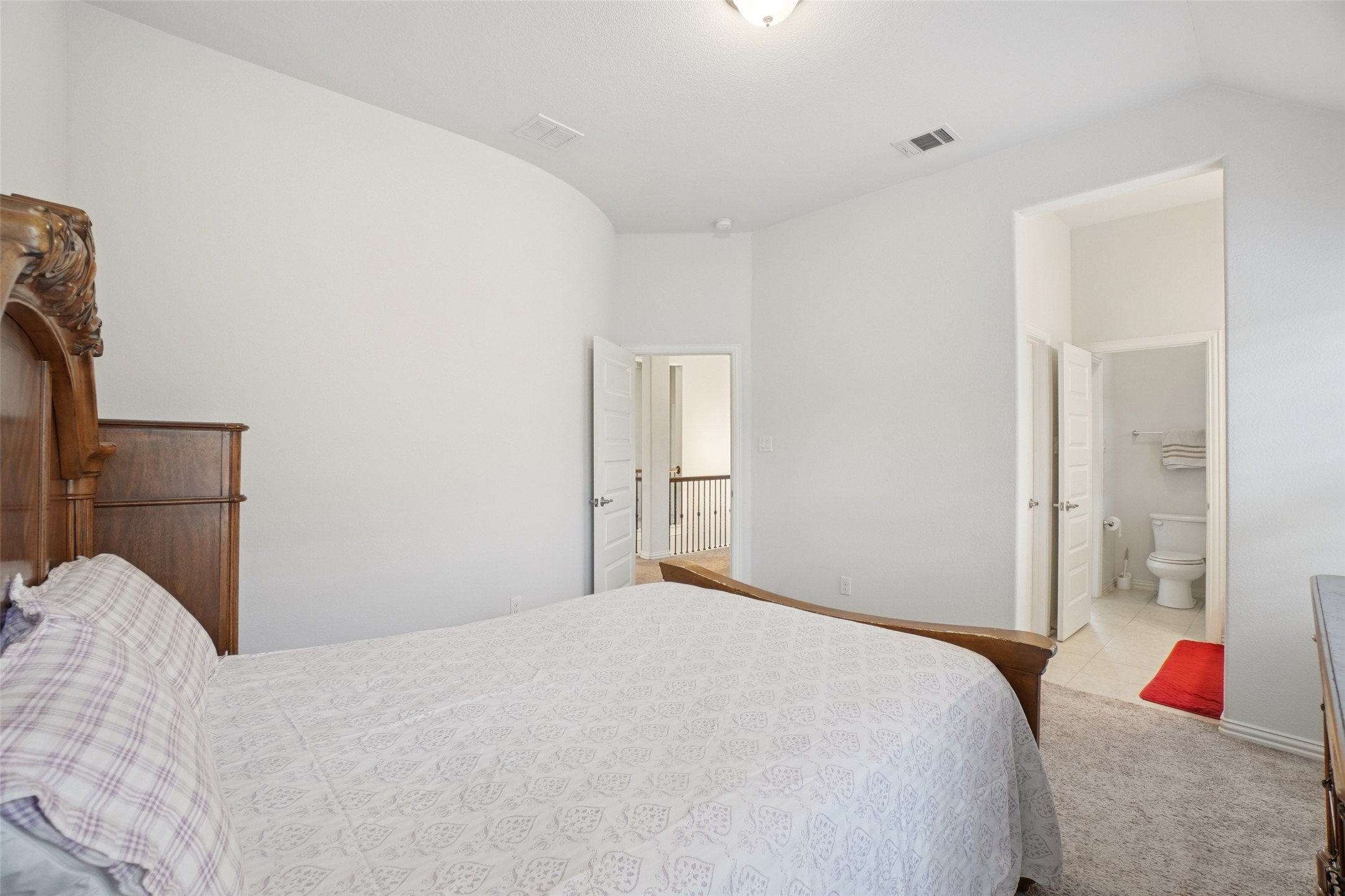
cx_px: 672
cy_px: 448
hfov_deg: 100.4
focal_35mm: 15
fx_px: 560
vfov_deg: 77.3
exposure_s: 1/10
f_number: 8
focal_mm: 10
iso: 400
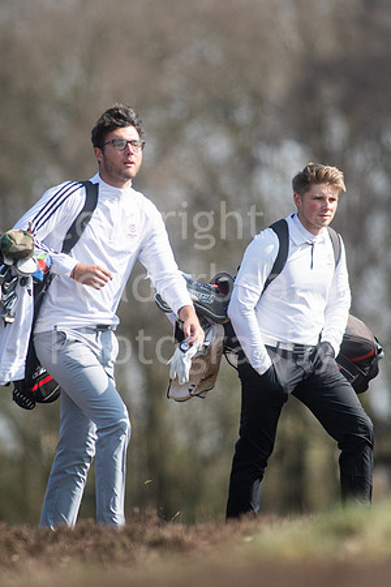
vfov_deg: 4.6
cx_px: 196
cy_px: 294
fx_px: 7331
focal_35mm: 450
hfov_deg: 3.1
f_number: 4
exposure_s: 1/3200
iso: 400
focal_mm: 300
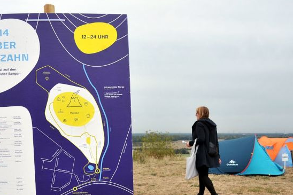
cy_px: 122
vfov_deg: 24.7
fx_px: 445
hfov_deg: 36.0
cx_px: 97
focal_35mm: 55
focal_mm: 25
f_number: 9
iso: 200
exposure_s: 1/320
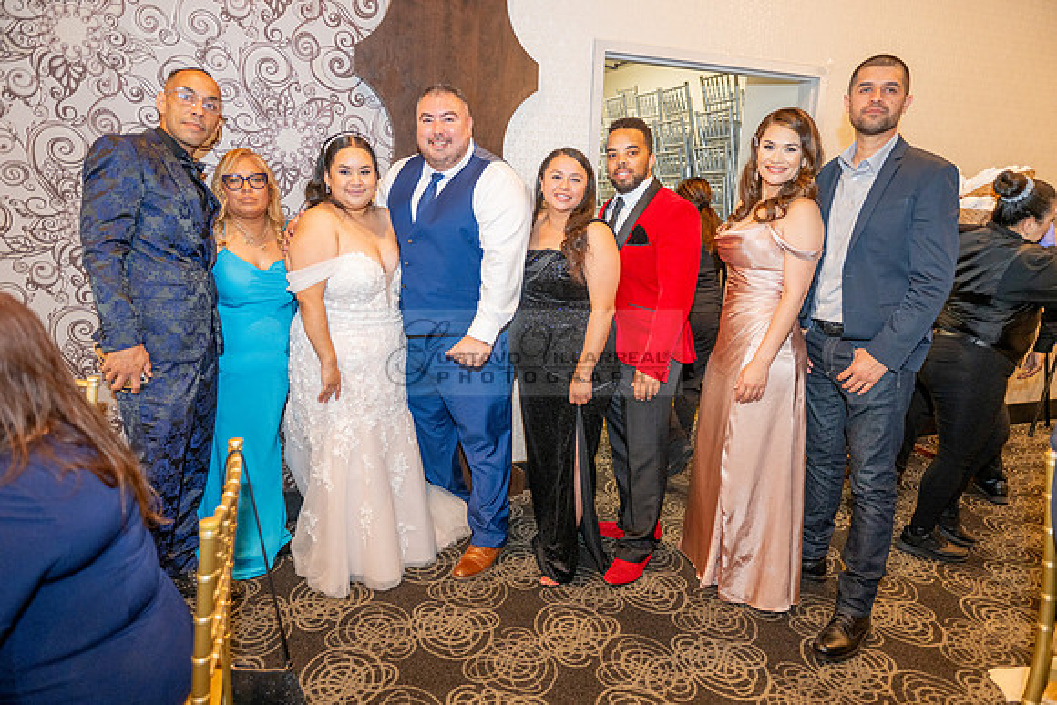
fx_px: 705
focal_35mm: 24
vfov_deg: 53.2
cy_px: 352
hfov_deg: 73.7
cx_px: 528
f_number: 2.8
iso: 1000
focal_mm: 24
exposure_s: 1/125
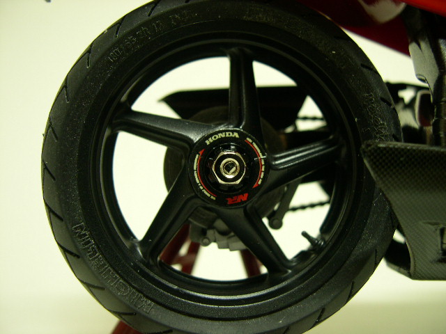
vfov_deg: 37.7
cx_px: 223
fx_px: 490
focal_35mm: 38
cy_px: 167
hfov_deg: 49.0
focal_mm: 8
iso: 136
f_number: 2.8
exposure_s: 1/4.1
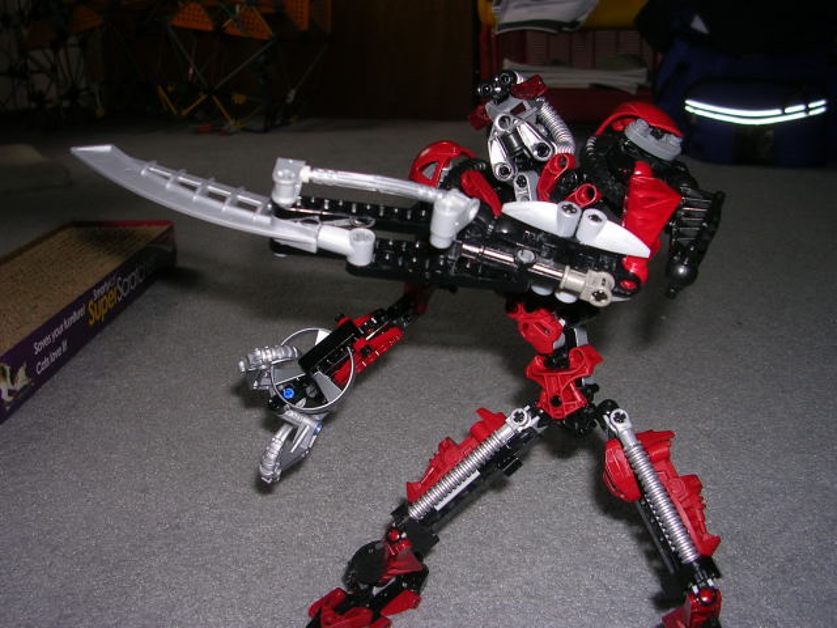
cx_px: 418
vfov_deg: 37.7
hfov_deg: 49.0
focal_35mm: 38
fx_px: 919
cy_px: 314
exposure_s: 1/60.1
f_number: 2.8
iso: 50
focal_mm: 5.8
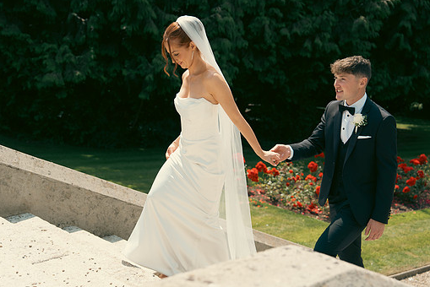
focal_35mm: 49
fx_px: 586
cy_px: 134
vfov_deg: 27.6
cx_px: 216
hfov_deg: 40.3
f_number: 3.5
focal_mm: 43
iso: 160
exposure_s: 1/1250
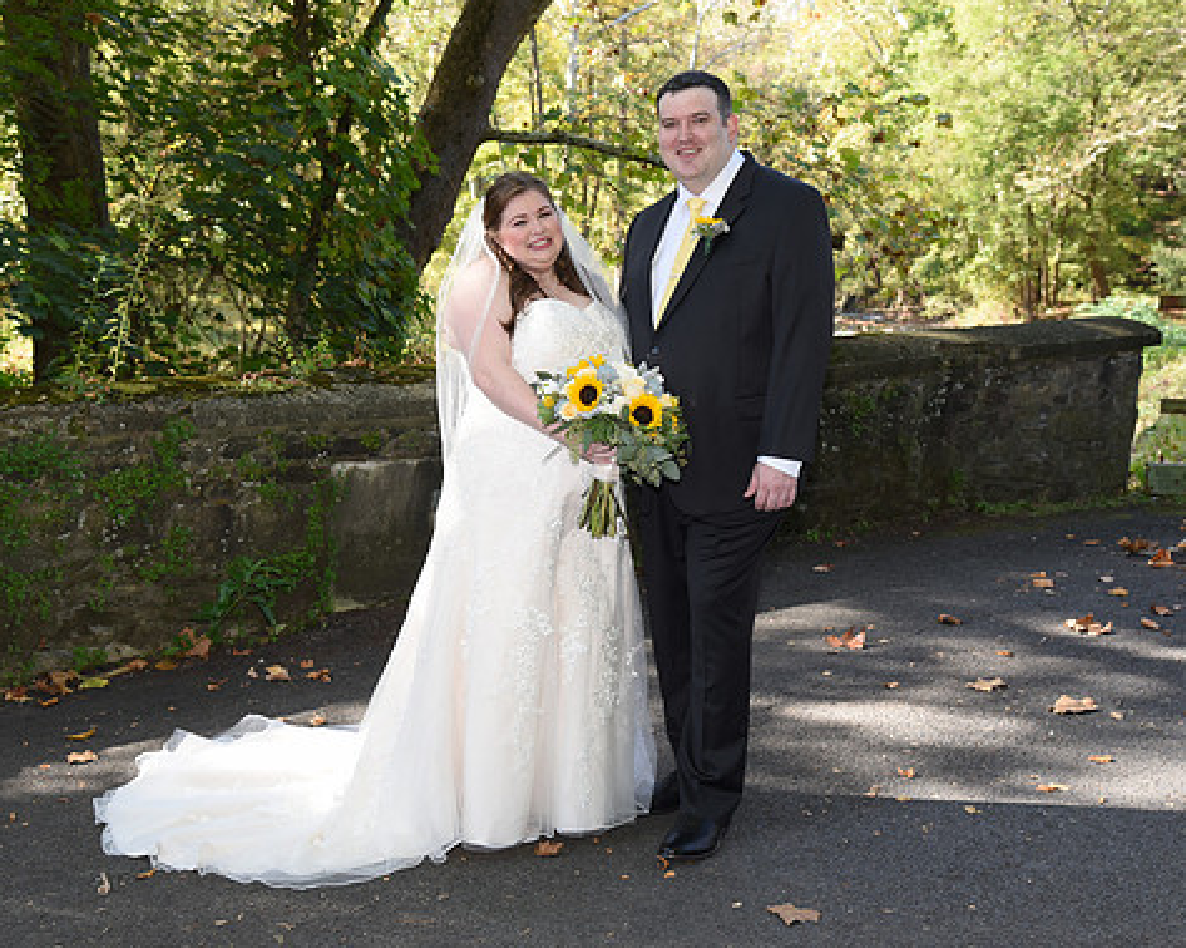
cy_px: 470
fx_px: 1860
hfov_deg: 35.4
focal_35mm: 53
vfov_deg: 28.6
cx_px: 559
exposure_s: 1/200
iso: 640
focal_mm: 46
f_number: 5.6
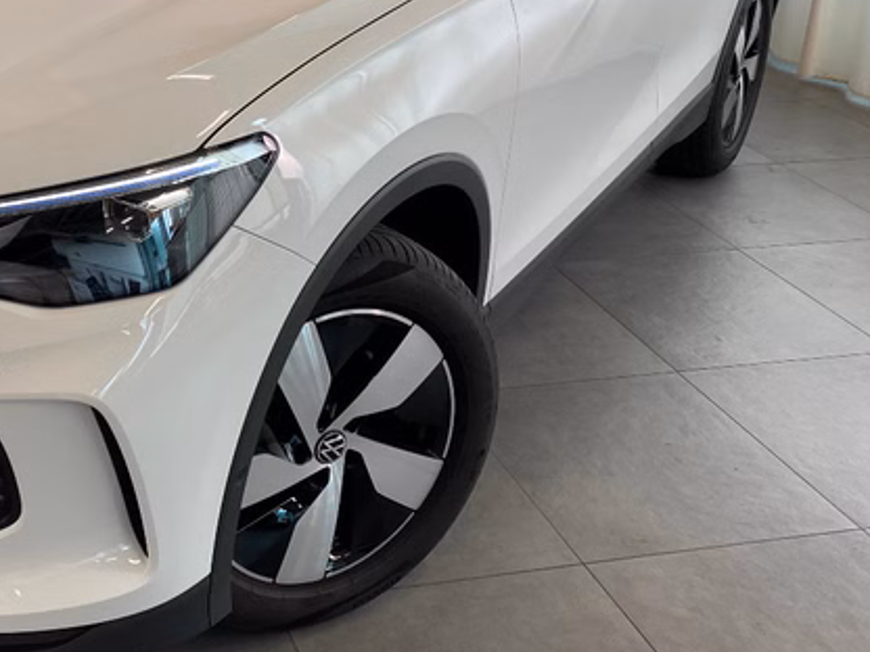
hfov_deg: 36.4
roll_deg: -1.2
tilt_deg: -19.6
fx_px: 1257
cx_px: 130
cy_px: 134
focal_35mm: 50
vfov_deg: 28.5
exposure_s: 1/100
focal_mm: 4.25
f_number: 1.8
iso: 80
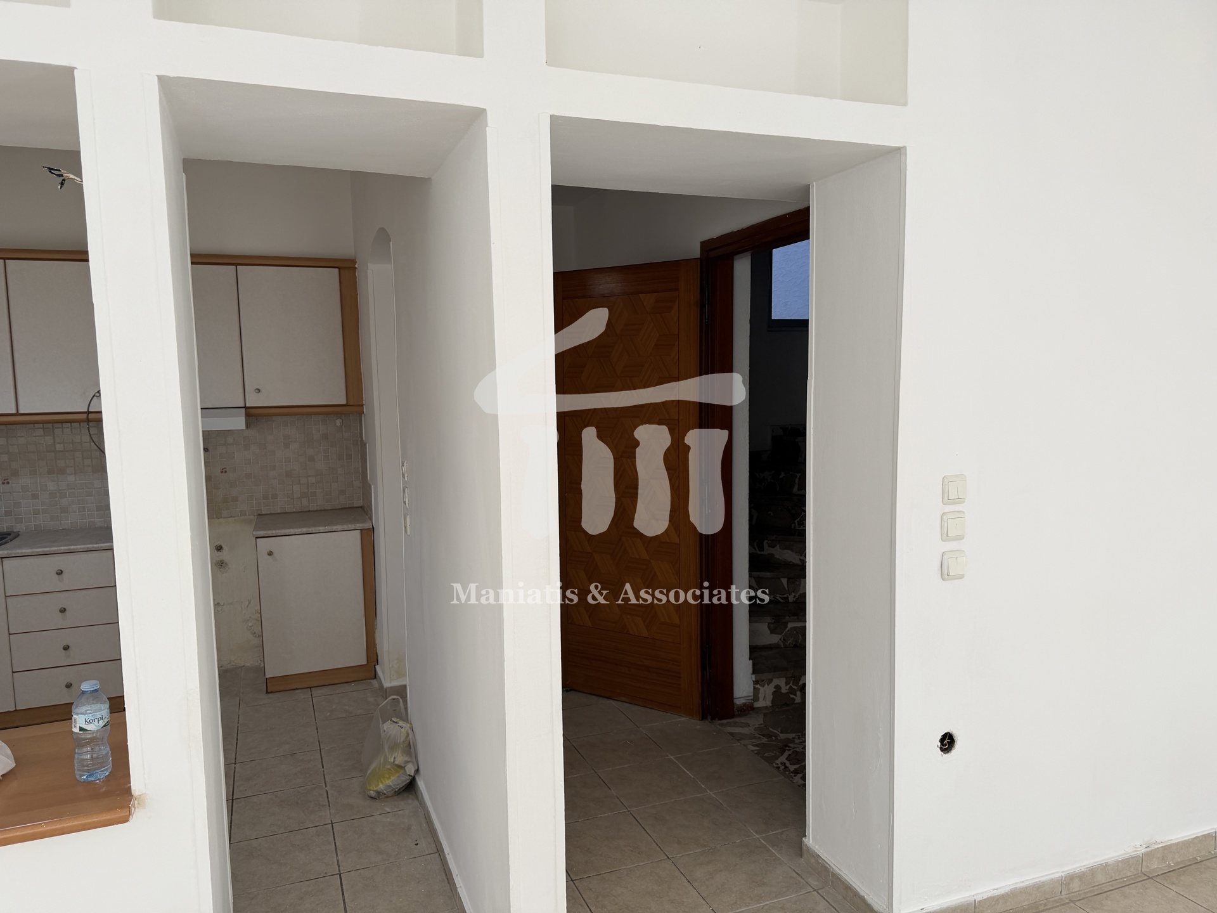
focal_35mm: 24
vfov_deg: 56.8
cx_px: 608
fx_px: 844
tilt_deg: -6.0
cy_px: 456
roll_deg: +1.3
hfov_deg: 71.6
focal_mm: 6.76
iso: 80
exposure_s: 1/121
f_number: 1.78
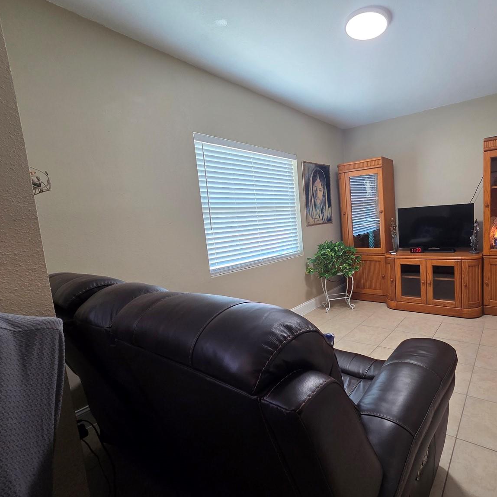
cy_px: 252
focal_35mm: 16
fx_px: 260
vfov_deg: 87.4
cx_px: 340
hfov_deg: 83.8
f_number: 2.2
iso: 160
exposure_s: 1/60
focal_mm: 2.2
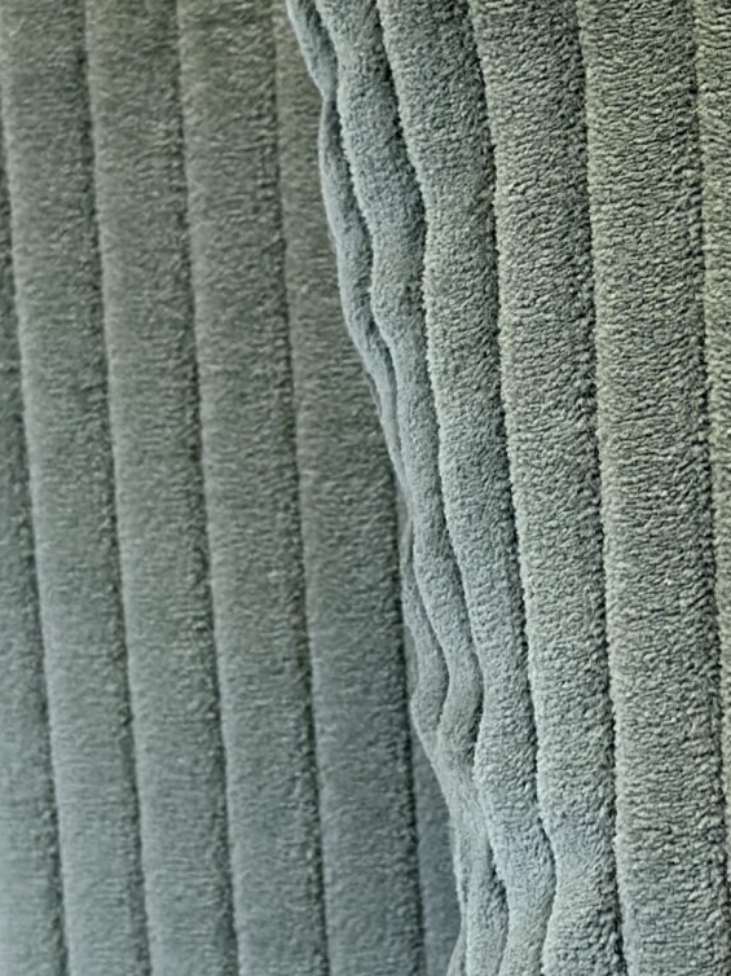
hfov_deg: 9.0
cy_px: 333
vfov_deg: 12.1
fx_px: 4592
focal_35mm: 163
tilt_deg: -12.7
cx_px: 731
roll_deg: +2.3
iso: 125
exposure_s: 1/170
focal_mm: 6.86
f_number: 1.78
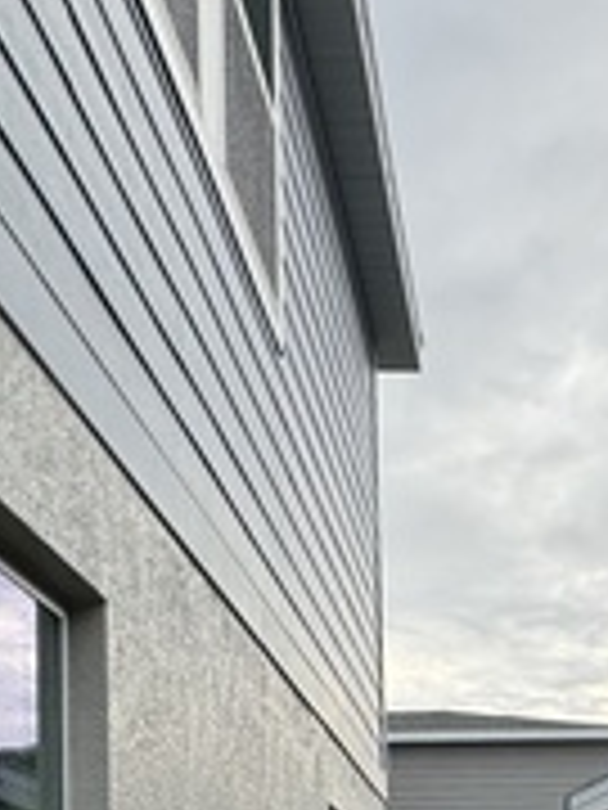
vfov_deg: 30.8
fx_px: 1218
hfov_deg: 26.6
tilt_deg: +0.3
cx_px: 603
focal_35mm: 52
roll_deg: +1.2
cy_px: 983
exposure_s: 1/214
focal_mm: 2.22
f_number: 2.2
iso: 40
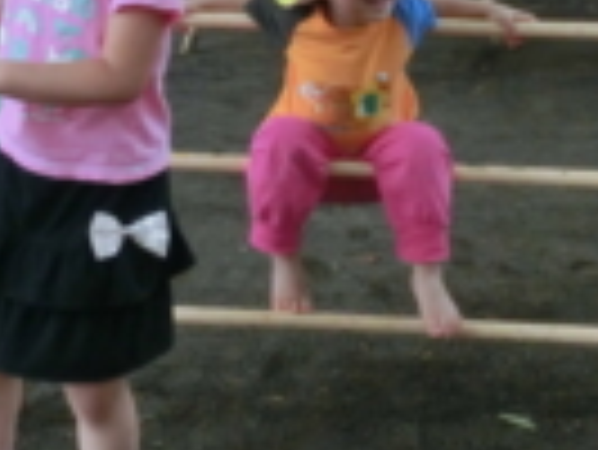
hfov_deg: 26.9
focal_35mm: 72
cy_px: -72
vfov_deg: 19.4
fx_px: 1245
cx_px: 225
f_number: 3
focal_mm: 4.24
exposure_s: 1/1000
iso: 500
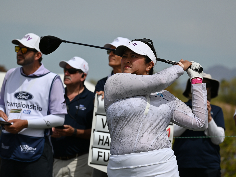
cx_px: 126
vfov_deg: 4.7
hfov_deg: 6.2
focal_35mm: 318
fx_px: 2165
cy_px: 88
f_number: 8
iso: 100
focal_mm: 195
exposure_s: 1/1000
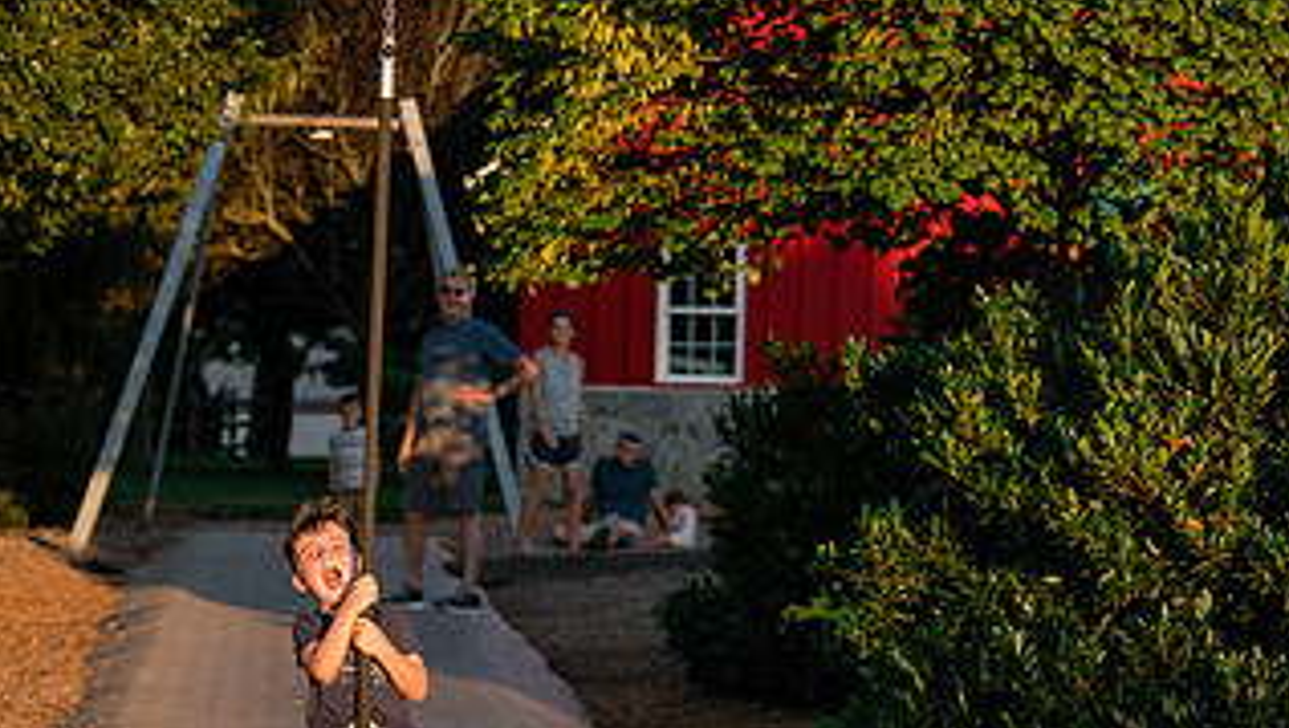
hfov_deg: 16.0
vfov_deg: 9.0
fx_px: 4584
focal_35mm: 134
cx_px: 691
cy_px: 641
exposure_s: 1/3200
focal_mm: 70
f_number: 2.8
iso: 320
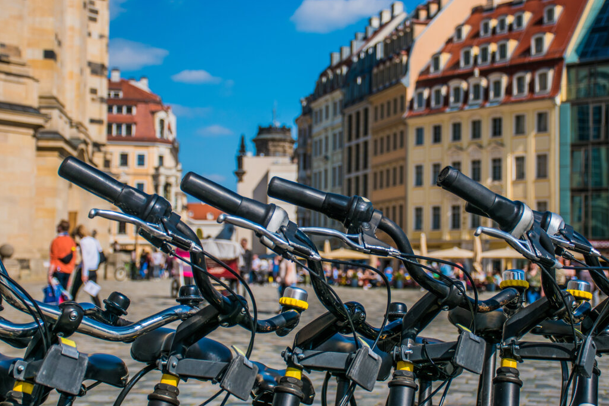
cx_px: 338
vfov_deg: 20.3
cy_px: 188
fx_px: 1133
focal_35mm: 67
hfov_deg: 30.1
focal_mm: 38
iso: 100
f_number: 4.2
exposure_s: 1/1600
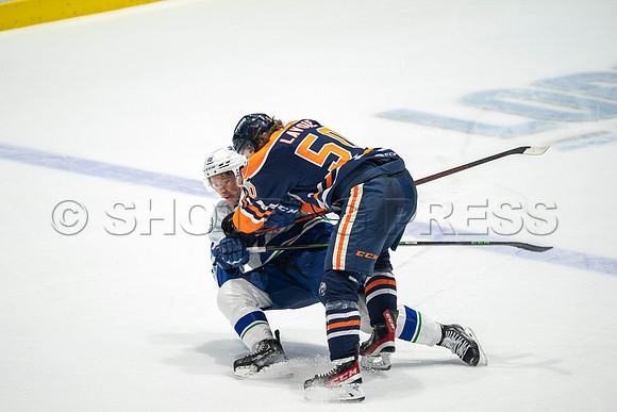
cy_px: 206
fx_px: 10285
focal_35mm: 600
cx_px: 308
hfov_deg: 3.4
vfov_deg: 2.3
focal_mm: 600
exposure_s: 1/640
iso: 1600
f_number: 4
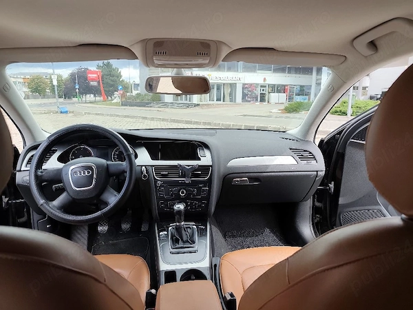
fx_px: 274
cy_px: 155
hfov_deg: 73.9
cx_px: 206
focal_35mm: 23
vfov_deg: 58.9
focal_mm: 6.19
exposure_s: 1/233
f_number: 1.65
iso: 50
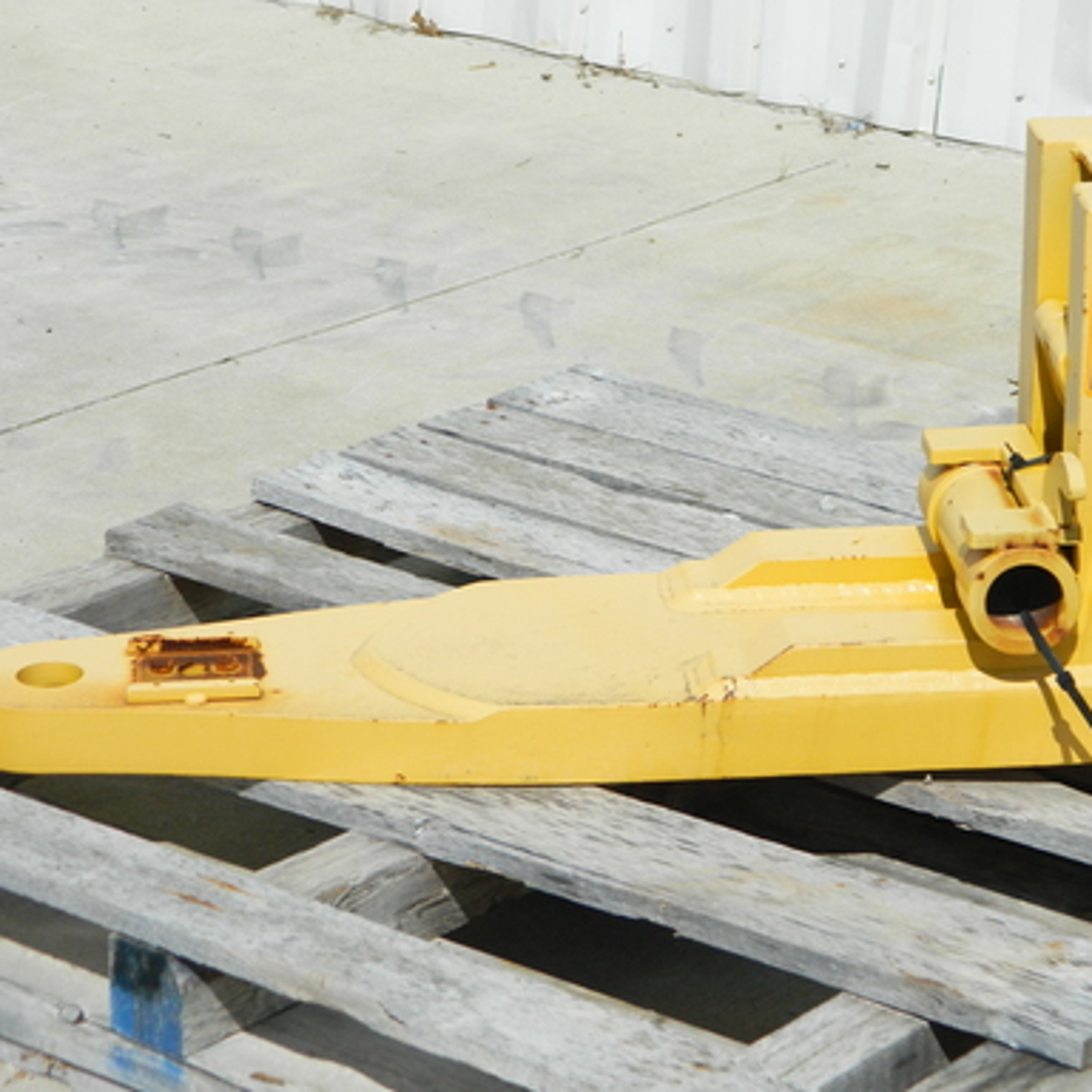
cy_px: 537
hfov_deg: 13.5
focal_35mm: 129
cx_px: 651
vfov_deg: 13.5
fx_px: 4604
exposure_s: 1/160
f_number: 12.6
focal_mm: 18.6
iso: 80
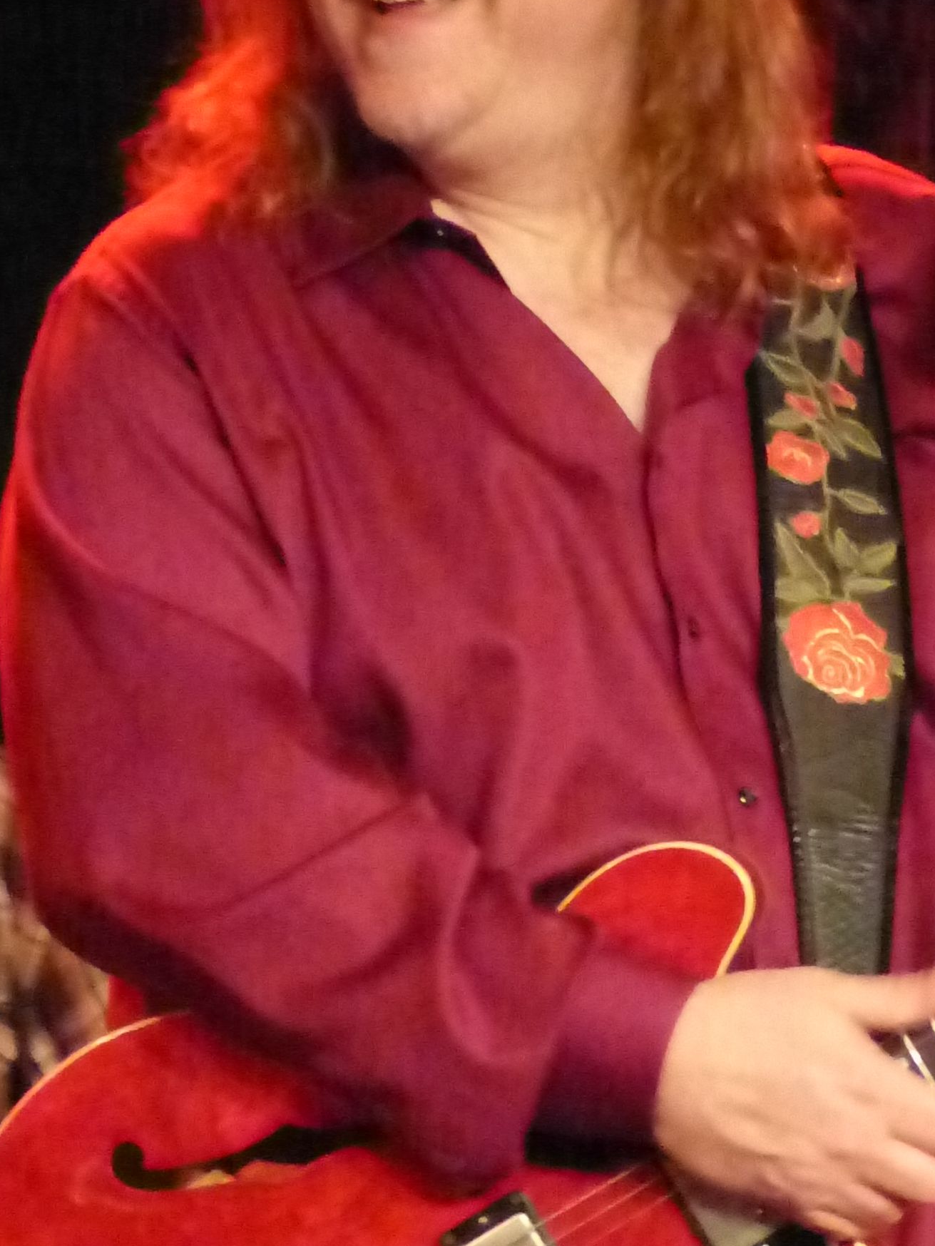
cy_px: 861
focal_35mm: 293
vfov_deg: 6.8
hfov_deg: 5.1
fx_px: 10548
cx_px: 653
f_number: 2.8
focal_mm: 20.9
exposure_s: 1/50
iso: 3200
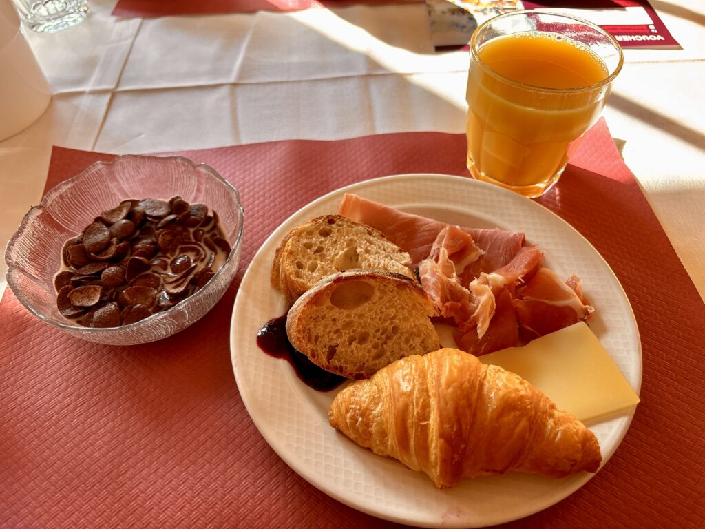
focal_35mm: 26
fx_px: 530
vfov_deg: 53.1
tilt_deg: -52.0
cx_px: 352
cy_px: 264
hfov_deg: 67.3
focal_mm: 5.96
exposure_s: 1/121
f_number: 1.6
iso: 64
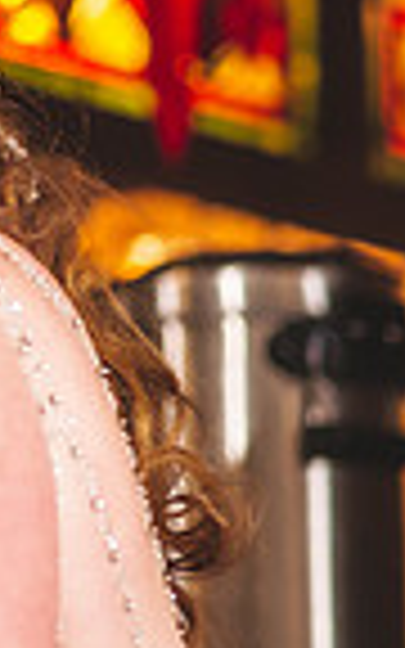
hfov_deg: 3.7
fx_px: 6146
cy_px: -47
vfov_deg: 6.0
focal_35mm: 348
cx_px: -801
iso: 1250
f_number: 2.8
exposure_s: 1/125
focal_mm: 85
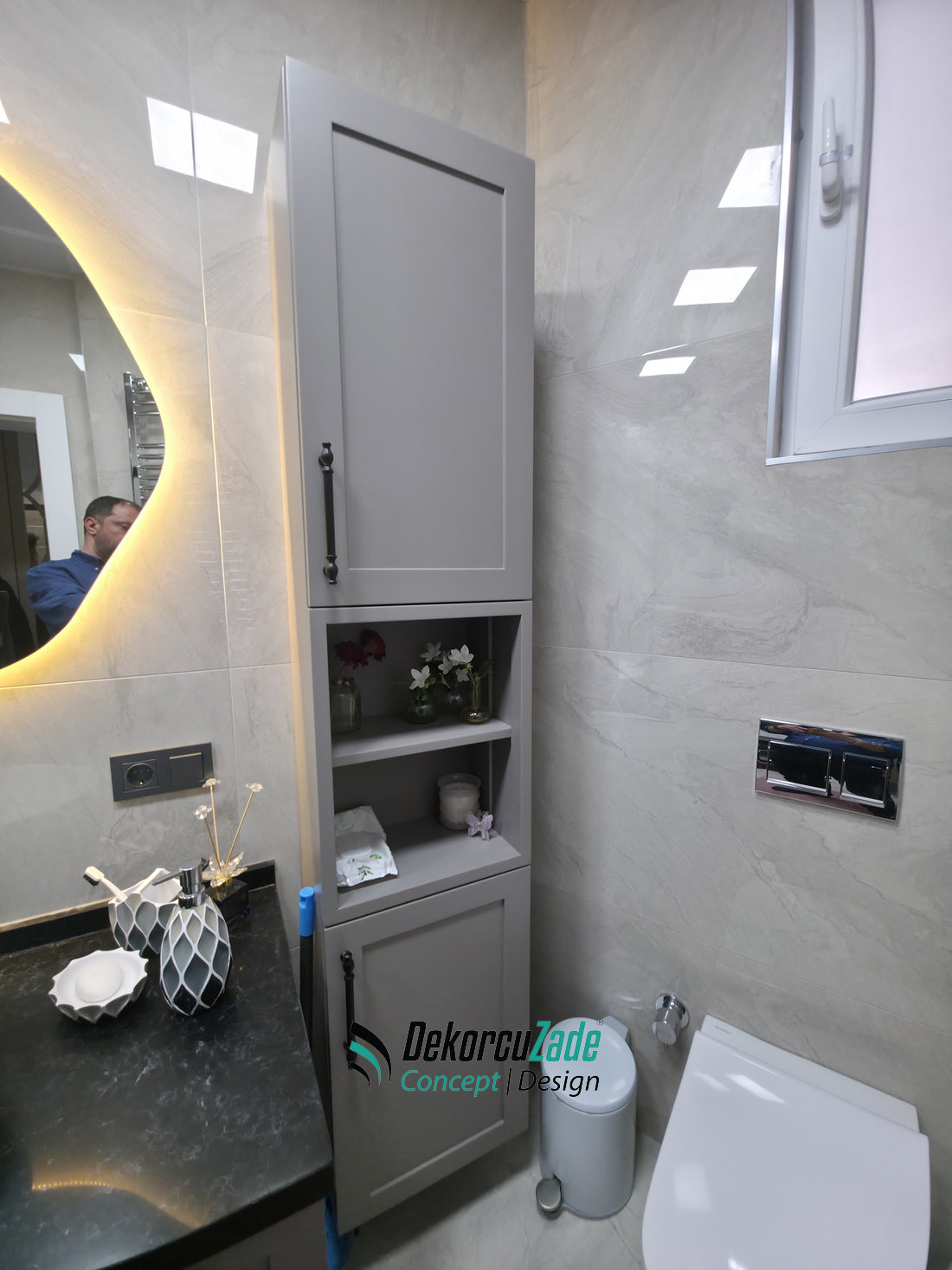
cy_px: 635
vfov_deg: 106.2
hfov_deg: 89.9
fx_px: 477
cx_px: 476
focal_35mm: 13
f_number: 1.9
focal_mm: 2.2
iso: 100
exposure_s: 1/50
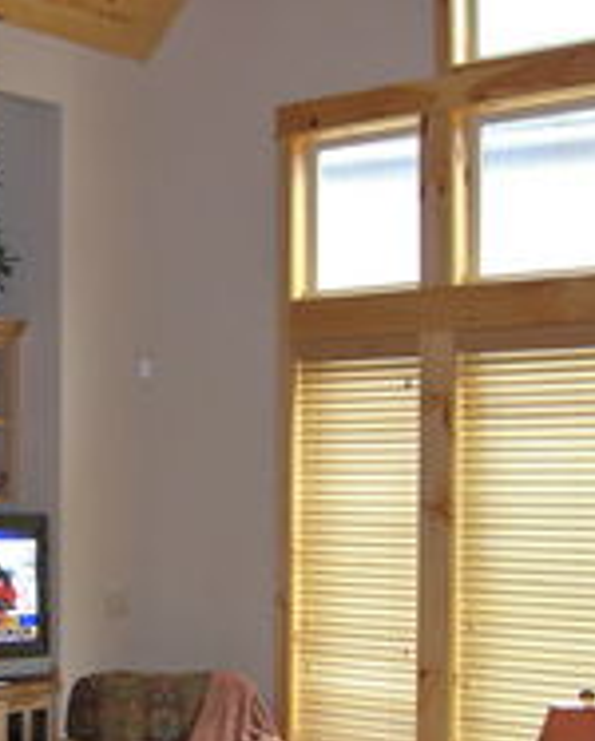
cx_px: 36
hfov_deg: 20.5
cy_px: 479
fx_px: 1604
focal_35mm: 73
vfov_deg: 25.9
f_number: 2.8
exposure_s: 1/60
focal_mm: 7.9
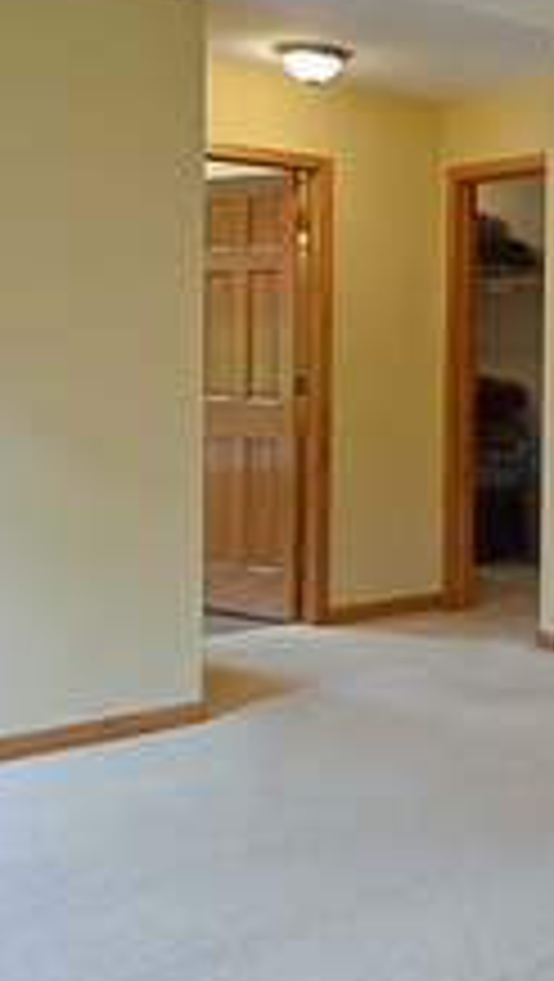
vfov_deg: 44.3
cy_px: 382
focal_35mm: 46
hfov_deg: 23.2
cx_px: 716
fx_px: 1199
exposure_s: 1/100
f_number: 5
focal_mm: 10
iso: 400
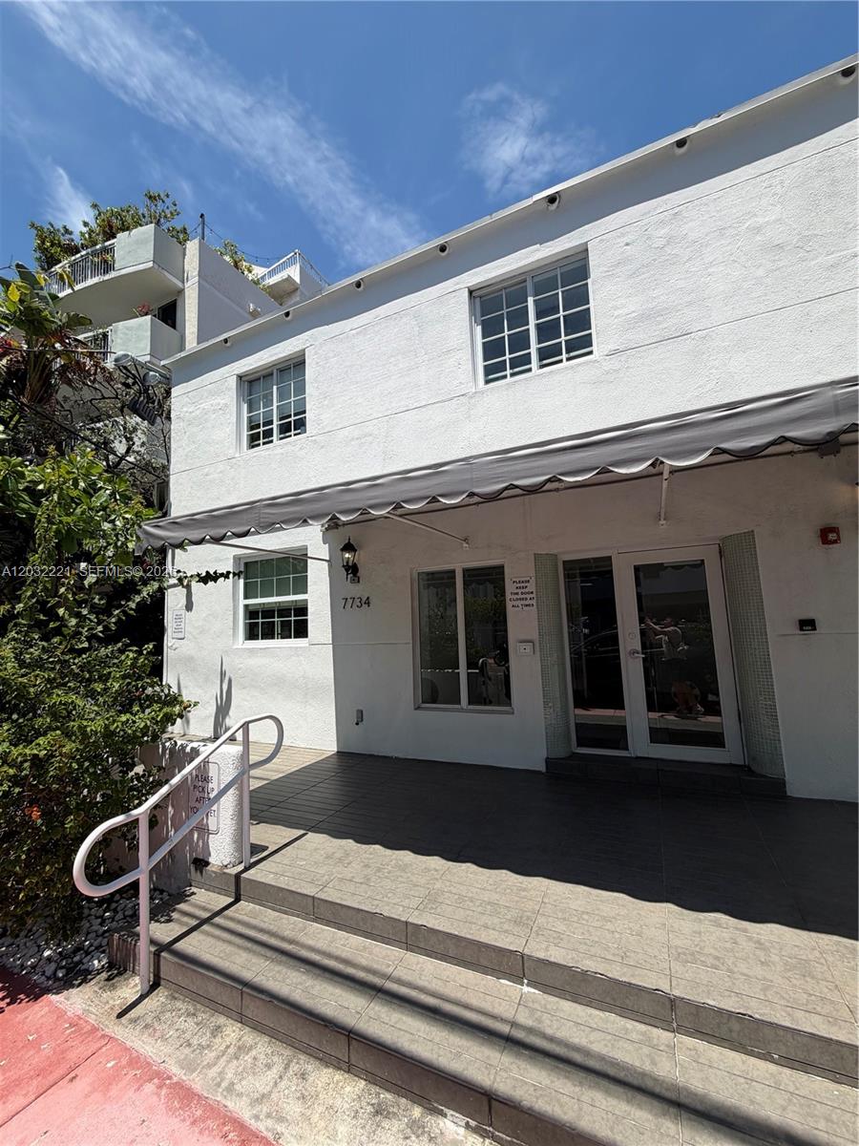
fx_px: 463
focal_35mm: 14
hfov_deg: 85.7
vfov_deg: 102.1
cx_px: 430
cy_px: 573
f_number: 2.2
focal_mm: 2.22
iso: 25
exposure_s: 1/942
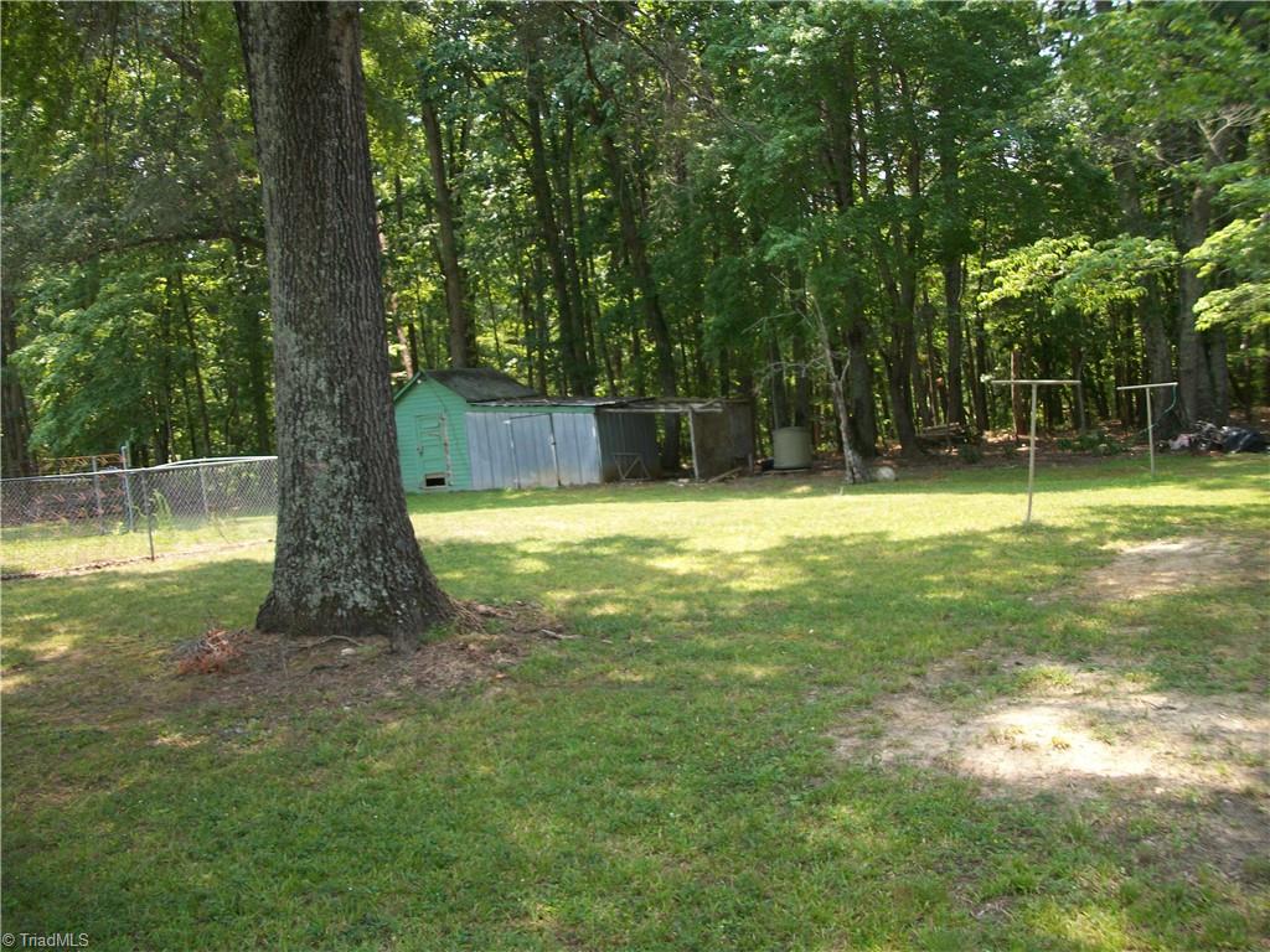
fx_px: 1174
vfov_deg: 44.2
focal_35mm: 32
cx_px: 635
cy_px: 476
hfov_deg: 56.8
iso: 80
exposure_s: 1/200
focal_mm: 5.7
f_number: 2.9
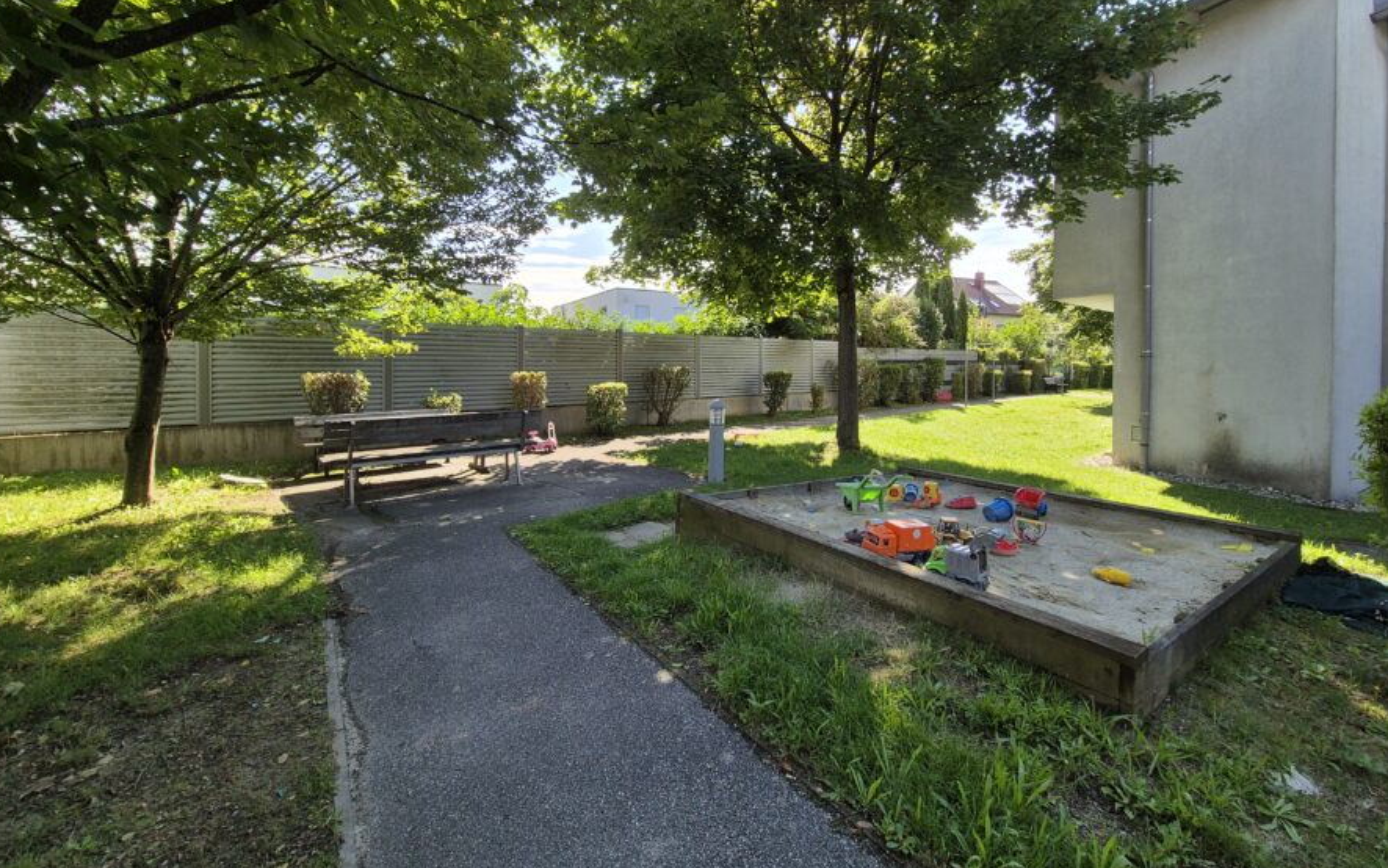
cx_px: 686
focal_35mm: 14
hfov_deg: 105.3
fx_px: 530
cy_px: 375
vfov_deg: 78.2
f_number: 2.2
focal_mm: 2.2
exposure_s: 1/762
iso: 50
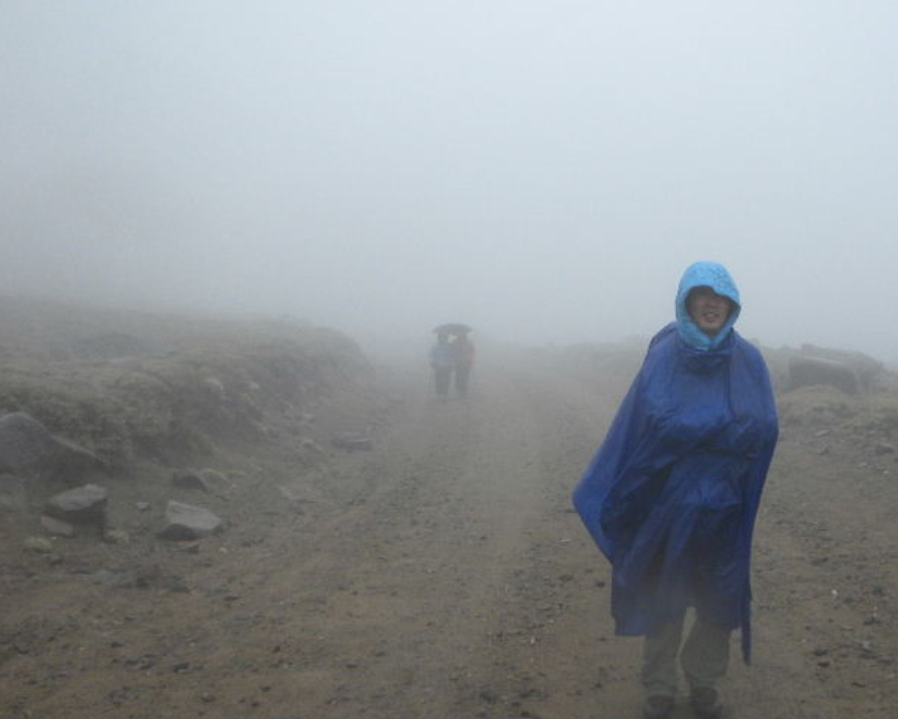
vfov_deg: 31.5
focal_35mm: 48
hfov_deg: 38.4
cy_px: 364
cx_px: 579
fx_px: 1276
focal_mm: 6.6
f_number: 3.5
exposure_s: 1/55
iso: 273
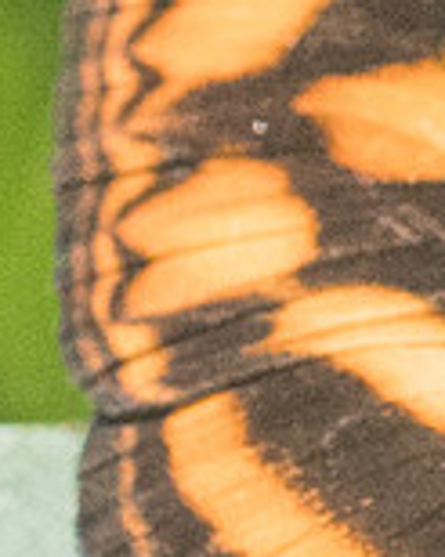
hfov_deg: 0.4
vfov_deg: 0.5
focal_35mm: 3807
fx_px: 62736
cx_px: 991
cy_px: 422
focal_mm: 150
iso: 800
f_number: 5.6
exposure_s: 1/3200
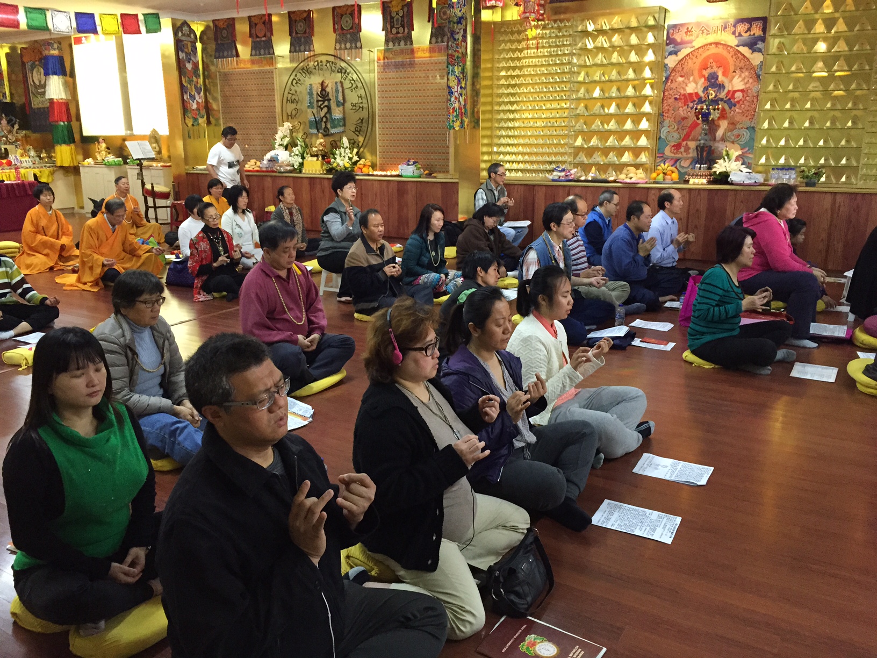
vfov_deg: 48.2
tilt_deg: -15.2
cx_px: 438
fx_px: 735
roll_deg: -0.7
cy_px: 329
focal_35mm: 29
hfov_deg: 61.7
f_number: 2.2
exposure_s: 1/30
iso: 250
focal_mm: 4.15
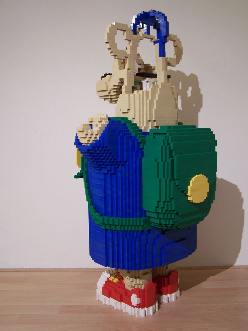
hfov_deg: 37.7
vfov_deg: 49.0
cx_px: 124
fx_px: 363
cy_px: 166
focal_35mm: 38
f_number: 2.8
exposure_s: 1/2
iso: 80
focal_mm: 6.3
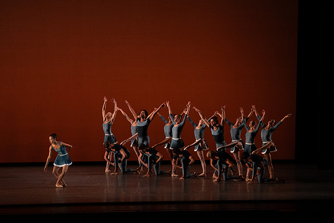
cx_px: 167
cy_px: 112
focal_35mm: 164
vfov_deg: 8.4
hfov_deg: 12.5
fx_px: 1522
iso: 5000
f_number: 9
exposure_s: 1/400
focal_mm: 164
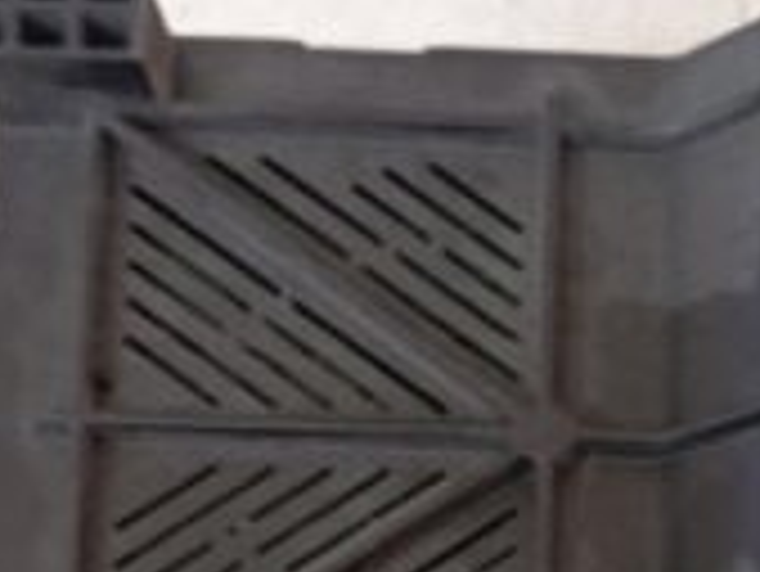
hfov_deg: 16.1
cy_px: 1025
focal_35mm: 116
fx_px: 2549
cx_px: 976
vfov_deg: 11.8
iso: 380
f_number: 1.8
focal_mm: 4.22
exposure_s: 1/33.3
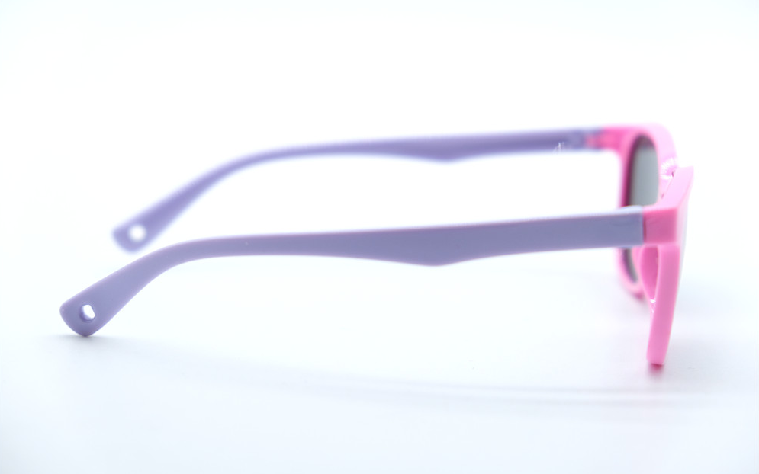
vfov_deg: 15.4
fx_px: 1758
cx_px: 378
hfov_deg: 24.4
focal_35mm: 85
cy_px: 238
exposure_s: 1/1000
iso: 640
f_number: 4
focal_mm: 55
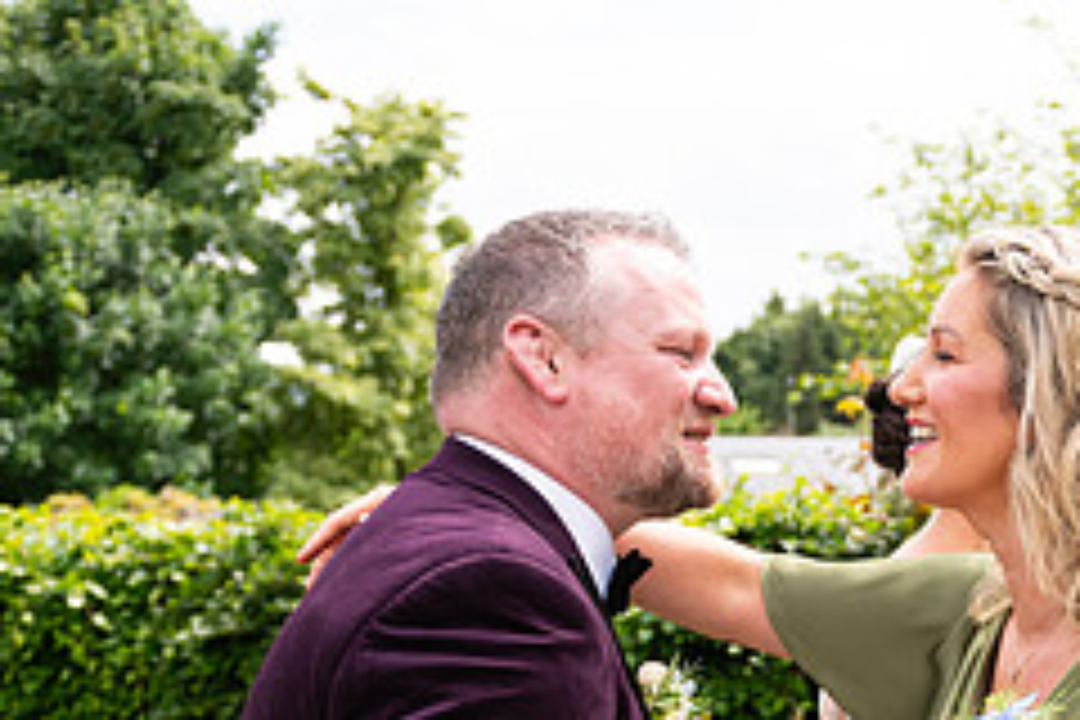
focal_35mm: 58
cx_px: 1044
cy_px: 763
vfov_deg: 22.3
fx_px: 1740
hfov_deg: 32.2
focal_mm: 24
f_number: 3.5
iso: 250
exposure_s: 1/2000
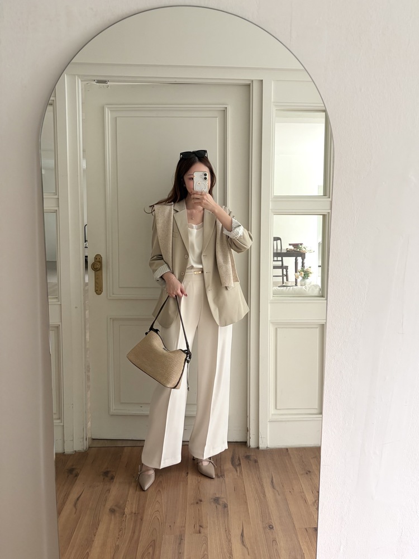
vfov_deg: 67.3
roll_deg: -0.8
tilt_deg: -13.1
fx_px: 420
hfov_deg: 53.1
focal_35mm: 26
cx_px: 210
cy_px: 280
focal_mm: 5.96
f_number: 1.6
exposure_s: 1/60
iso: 125
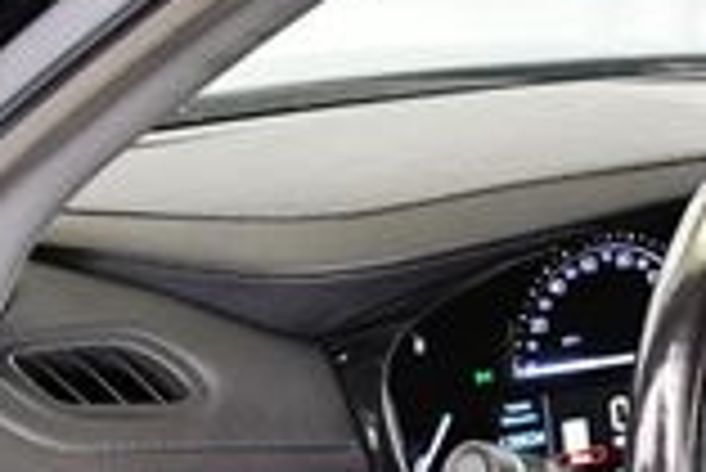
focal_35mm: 122
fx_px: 2395
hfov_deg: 15.9
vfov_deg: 11.0
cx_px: 922
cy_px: 607
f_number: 3.5
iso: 3200
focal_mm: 20
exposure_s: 1/100
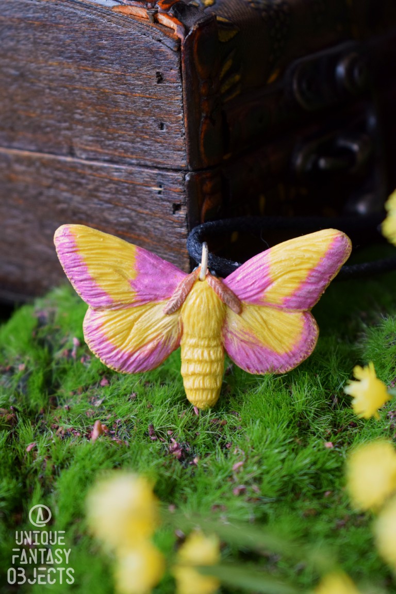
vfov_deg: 24.6
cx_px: 198
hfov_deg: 16.6
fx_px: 1361
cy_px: 297
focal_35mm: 82
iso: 900
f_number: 5.6
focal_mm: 55
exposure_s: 1/60
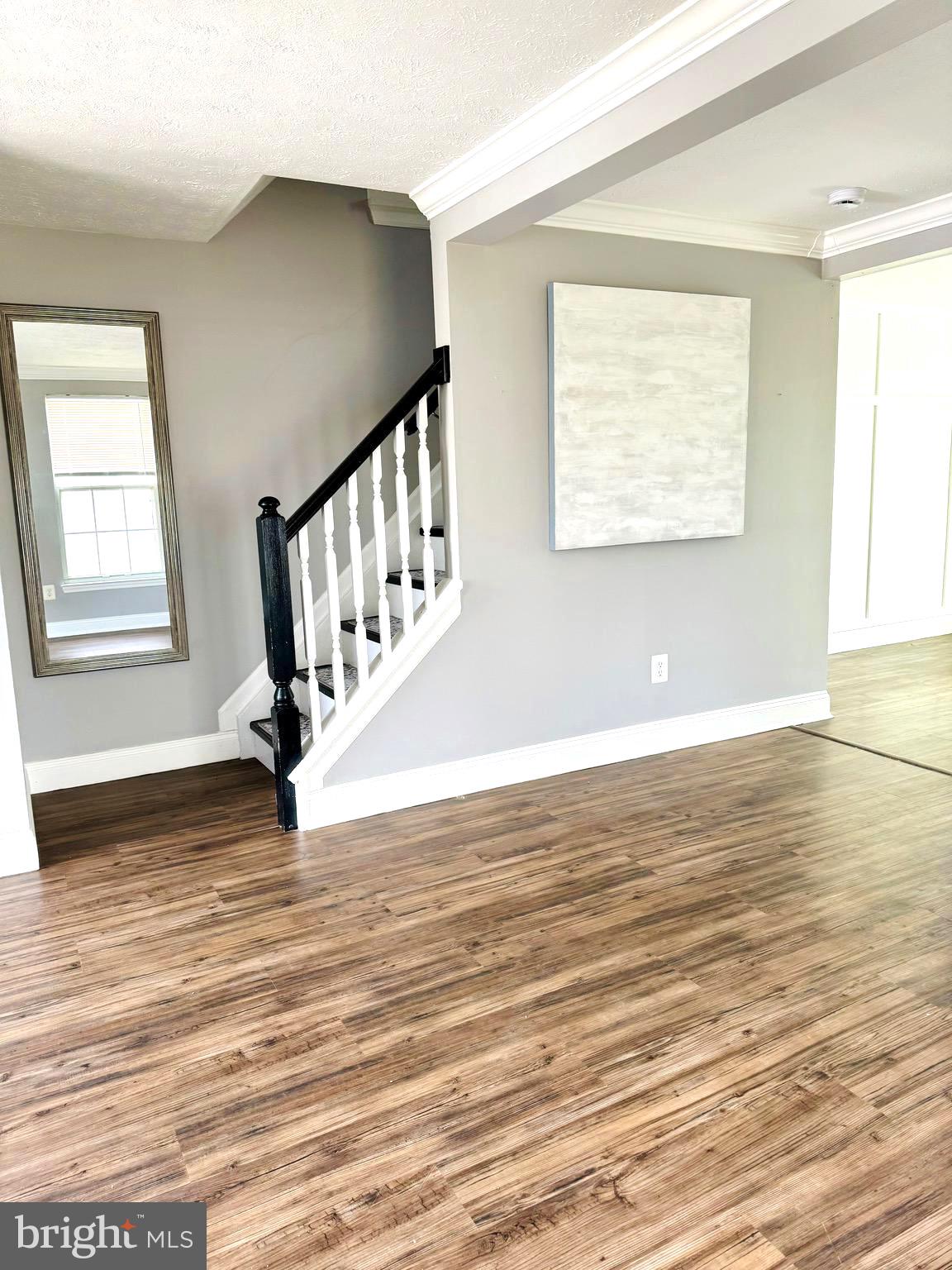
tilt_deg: -9.7
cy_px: 635
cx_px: 476
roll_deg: +1.8
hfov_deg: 56.8
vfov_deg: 71.6
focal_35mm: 24
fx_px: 880
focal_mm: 6.86
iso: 160
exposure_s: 1/121
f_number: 1.78
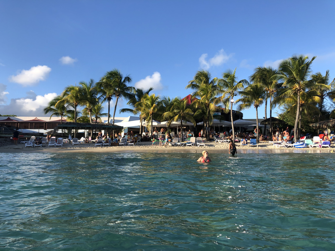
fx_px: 271
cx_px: 168
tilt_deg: +1.9
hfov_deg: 63.4
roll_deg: +0.8
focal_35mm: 28
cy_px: 126
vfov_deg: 49.7
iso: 20
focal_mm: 4
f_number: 1.8
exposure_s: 1/1000
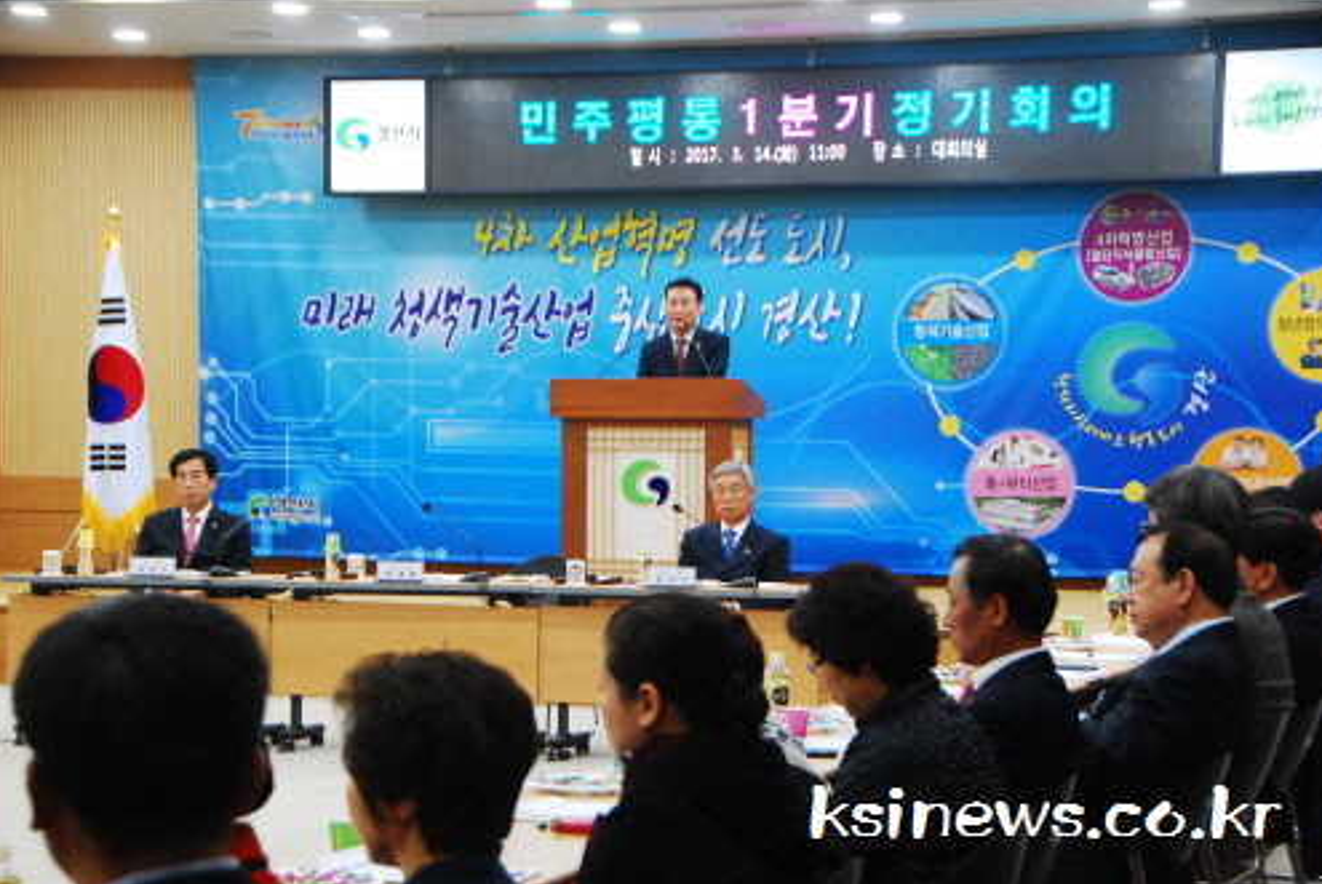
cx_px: 662
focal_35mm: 94
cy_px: 442
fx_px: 3455
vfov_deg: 14.6
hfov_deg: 21.7
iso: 1250
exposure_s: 1/60
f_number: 6.3
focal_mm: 62
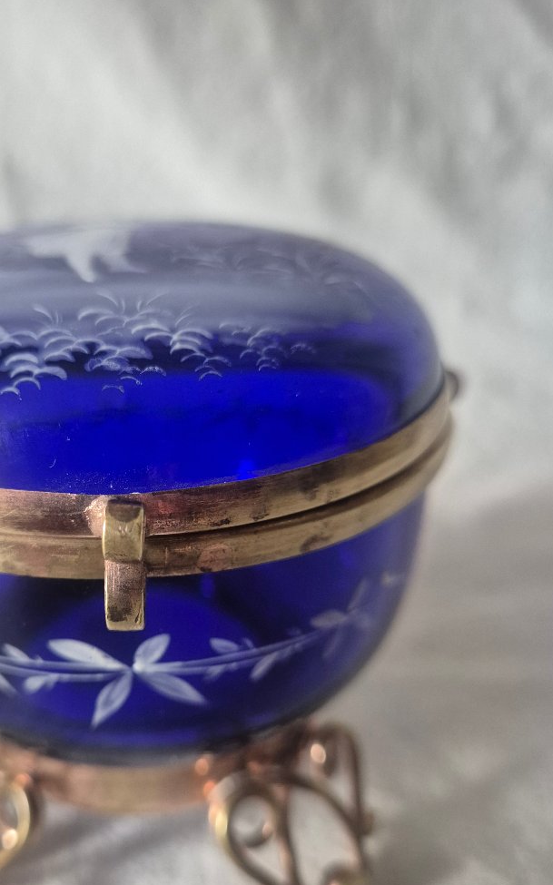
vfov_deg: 62.2
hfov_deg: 41.0
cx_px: 162
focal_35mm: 30
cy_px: 542
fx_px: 724
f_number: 1.8
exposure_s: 1/100
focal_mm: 5.4
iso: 1000
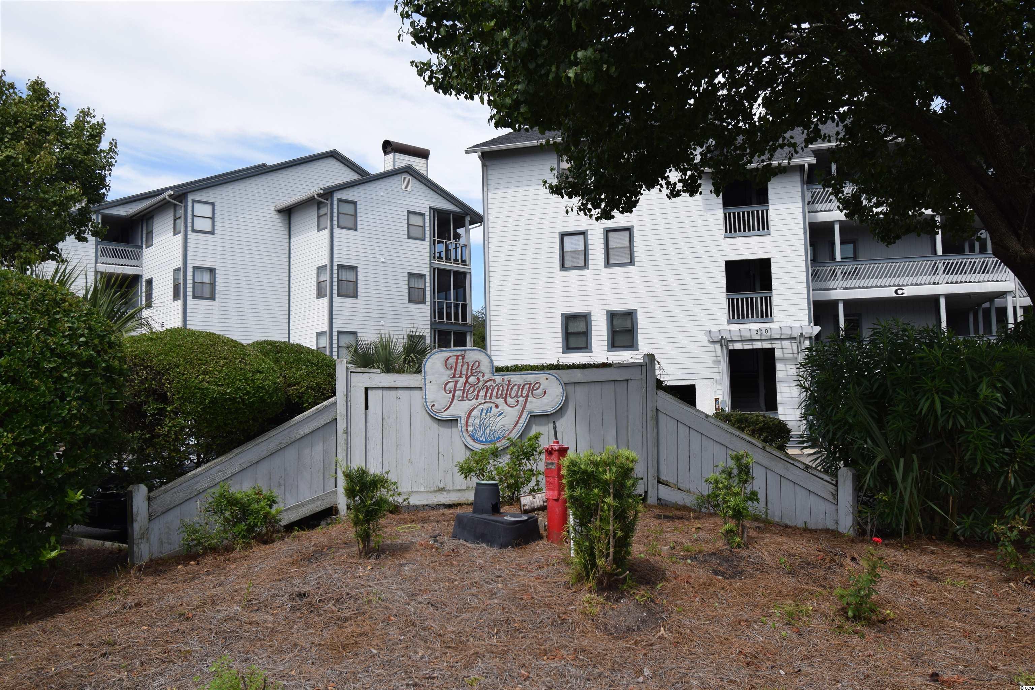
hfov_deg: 61.9
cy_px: 345
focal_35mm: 30
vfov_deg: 43.6
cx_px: 518
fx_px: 862
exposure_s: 1/400
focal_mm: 20
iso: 200
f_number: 10
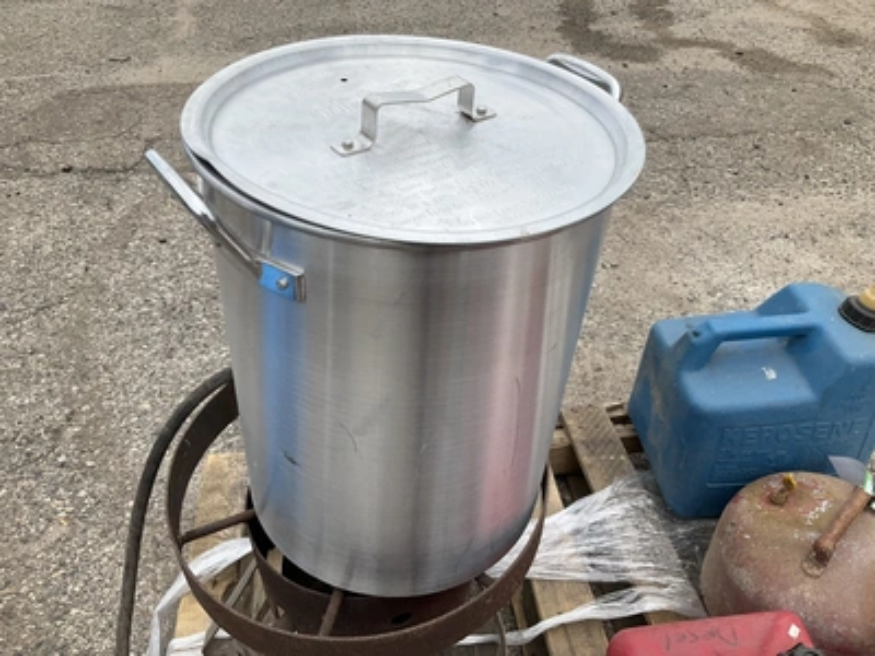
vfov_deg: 48.2
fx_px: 733
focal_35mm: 29
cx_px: 438
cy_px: 328
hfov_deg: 61.7
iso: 25
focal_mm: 3
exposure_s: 1/1451
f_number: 1.8
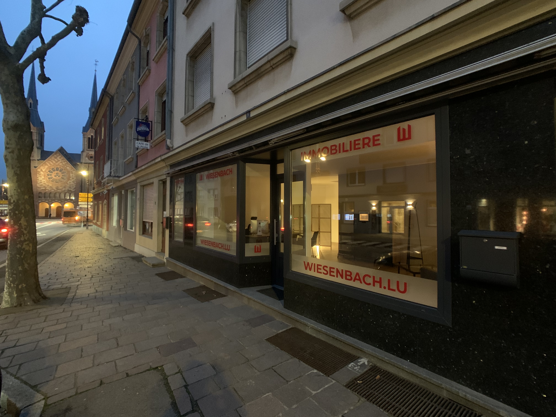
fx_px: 418
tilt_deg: +1.2
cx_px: 278
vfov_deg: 53.1
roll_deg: -0.2
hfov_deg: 67.3
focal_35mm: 26
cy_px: 208
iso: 800
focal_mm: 4.25
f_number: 1.8
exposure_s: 1/20
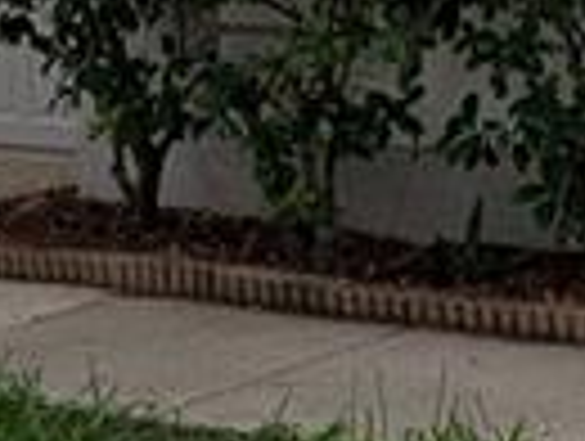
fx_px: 2133
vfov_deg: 11.6
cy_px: -81
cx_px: 900
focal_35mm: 126
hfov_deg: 14.5
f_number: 2.2
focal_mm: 2.35
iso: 51
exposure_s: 1/1631
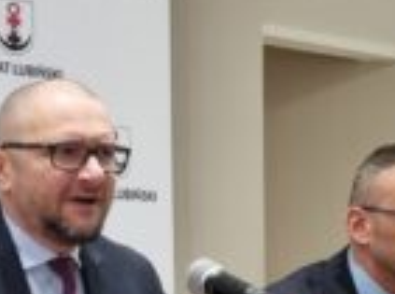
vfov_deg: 13.1
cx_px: -22
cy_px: 297
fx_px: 1263
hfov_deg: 17.3
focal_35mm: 111
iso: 250
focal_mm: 5.4
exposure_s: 1/50
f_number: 1.8
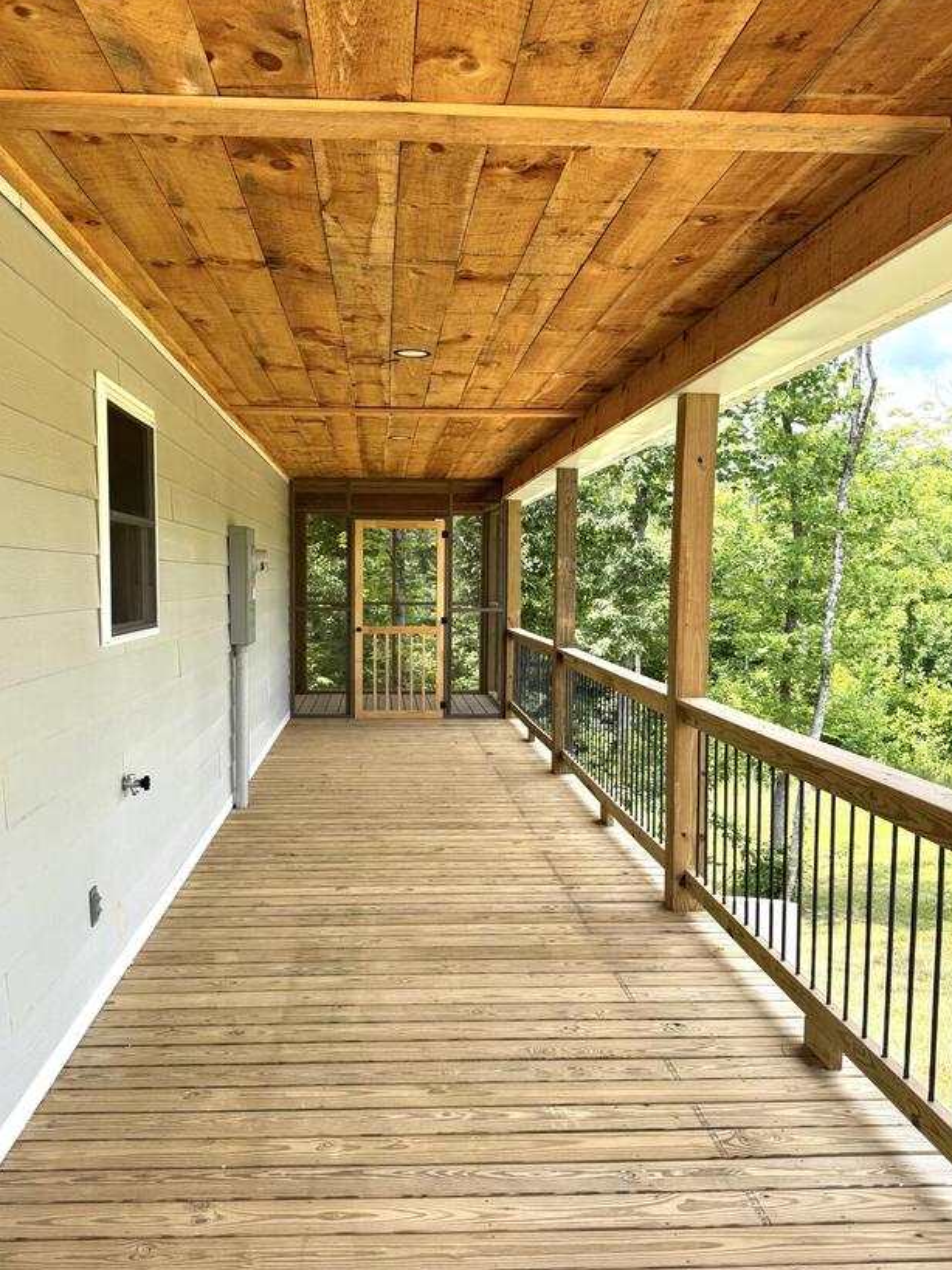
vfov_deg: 59.9
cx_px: 445
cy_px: 678
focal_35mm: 30
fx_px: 1100
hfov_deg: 46.8
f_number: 1.78
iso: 80
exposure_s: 1/765
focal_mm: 6.76
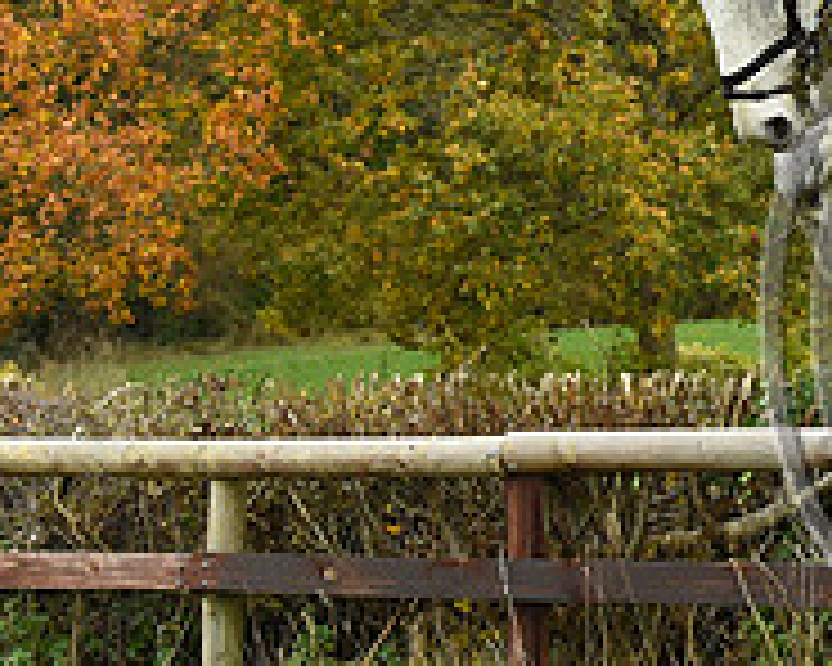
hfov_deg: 8.6
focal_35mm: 220
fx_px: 5417
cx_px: 1174
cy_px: 256
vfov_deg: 7.0
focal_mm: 75
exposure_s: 1/1250
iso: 2800
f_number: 5.6
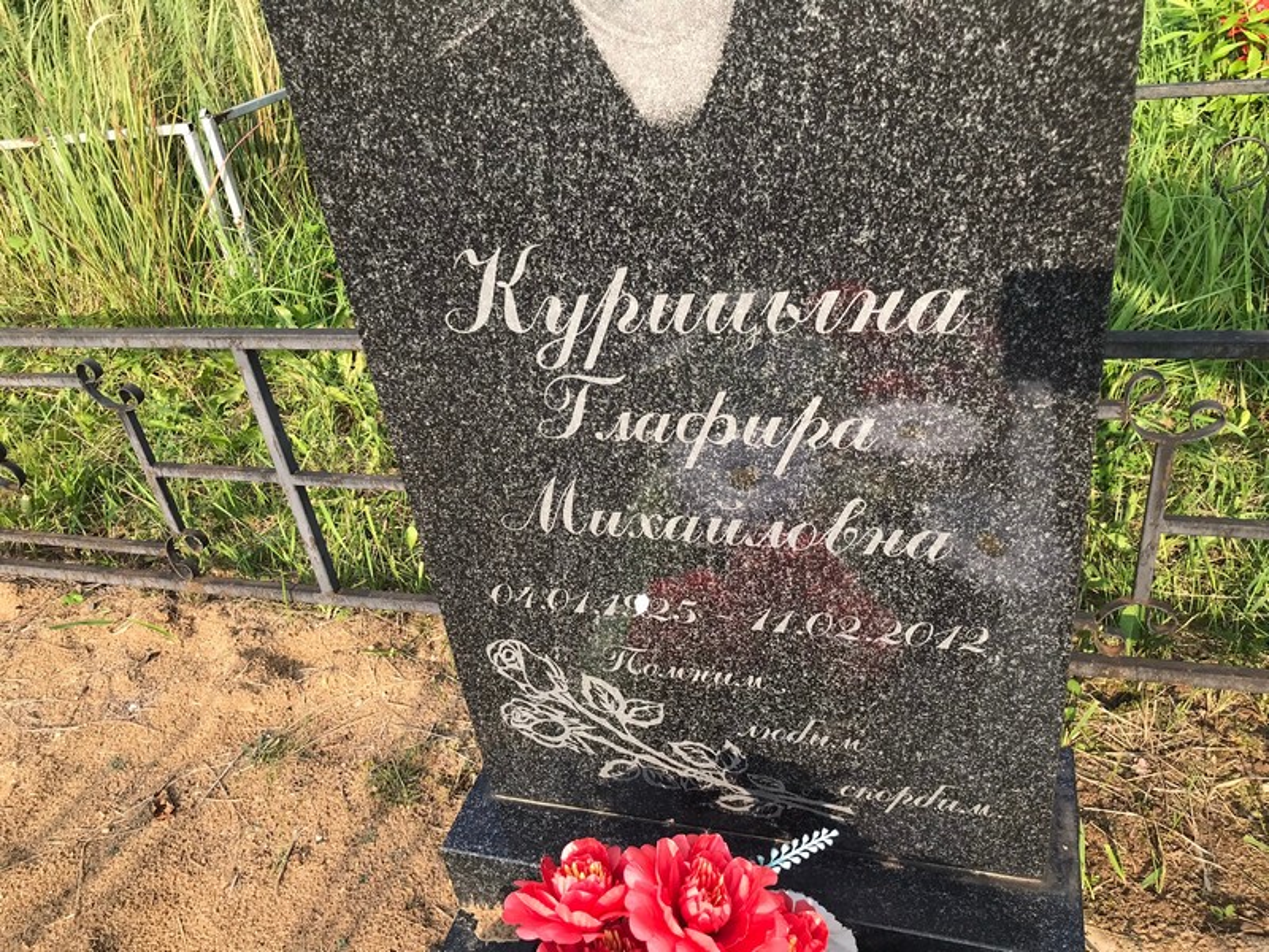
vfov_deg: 49.7
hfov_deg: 63.4
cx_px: 634
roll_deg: +10.0
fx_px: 1026
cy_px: 476
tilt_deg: -31.7
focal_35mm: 28
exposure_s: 1/684
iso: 20
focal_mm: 3.99
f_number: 1.8
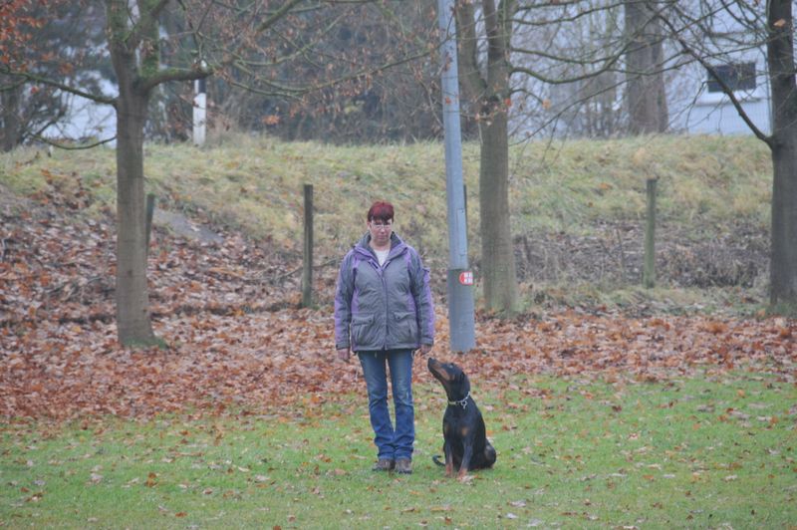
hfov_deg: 6.9
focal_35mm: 300
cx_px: 398
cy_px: 265
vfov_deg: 4.6
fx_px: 6636
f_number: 6.3
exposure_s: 1/100
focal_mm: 200
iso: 400
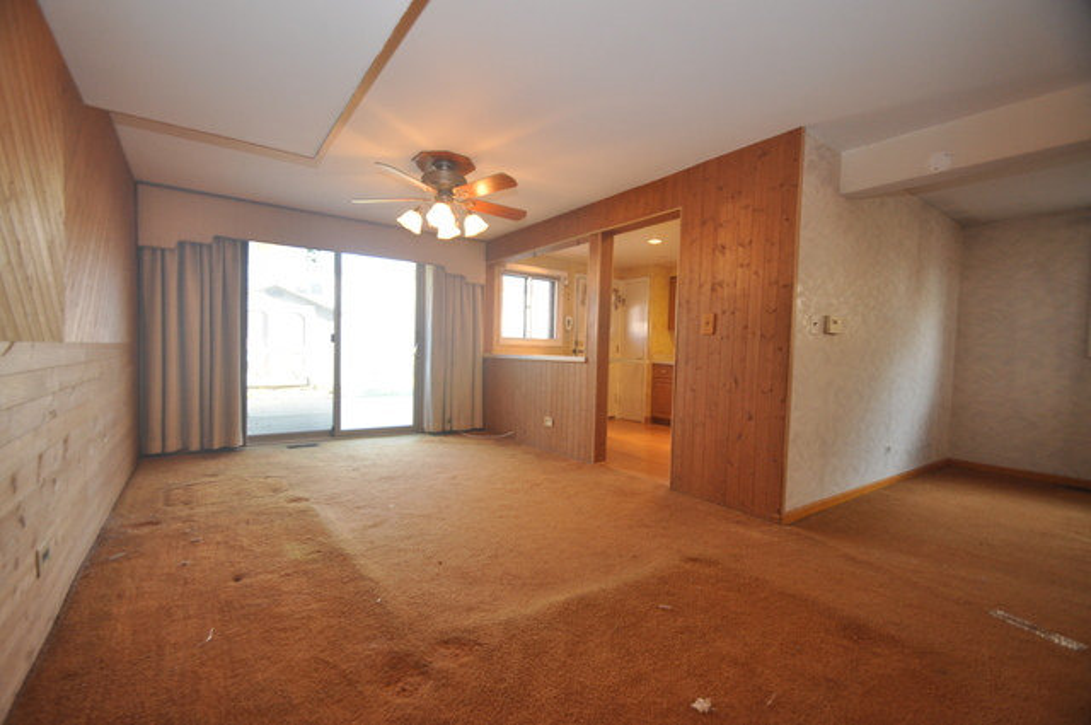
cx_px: 546
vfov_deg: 77.2
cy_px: 362
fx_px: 454
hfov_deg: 100.5
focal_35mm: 15
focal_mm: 10
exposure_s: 1/60
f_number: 4
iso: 450
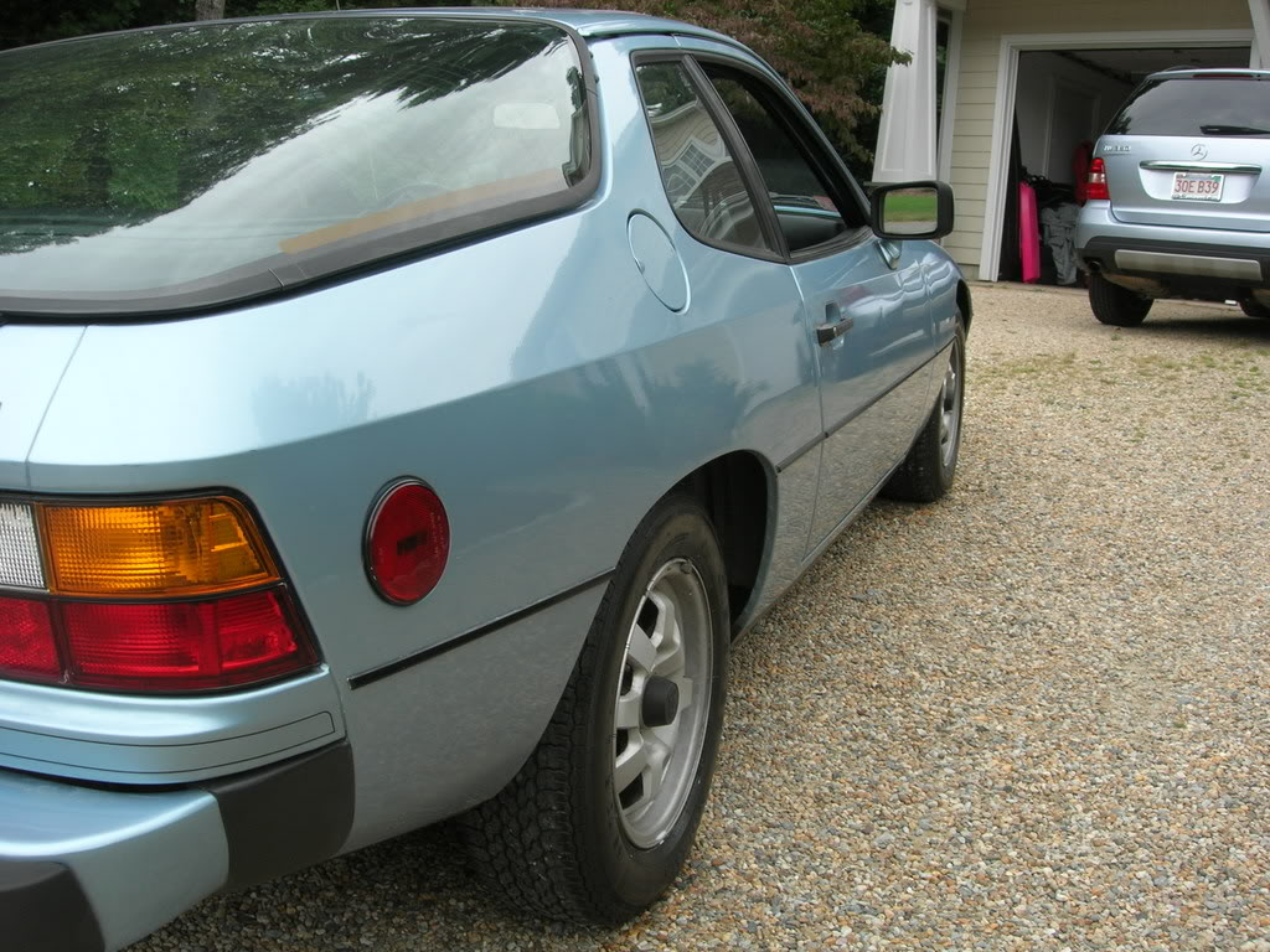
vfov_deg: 37.7
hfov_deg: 49.0
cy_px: 476
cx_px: 635
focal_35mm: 38
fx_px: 1394
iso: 64
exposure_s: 1/114
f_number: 4.8
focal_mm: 7.8
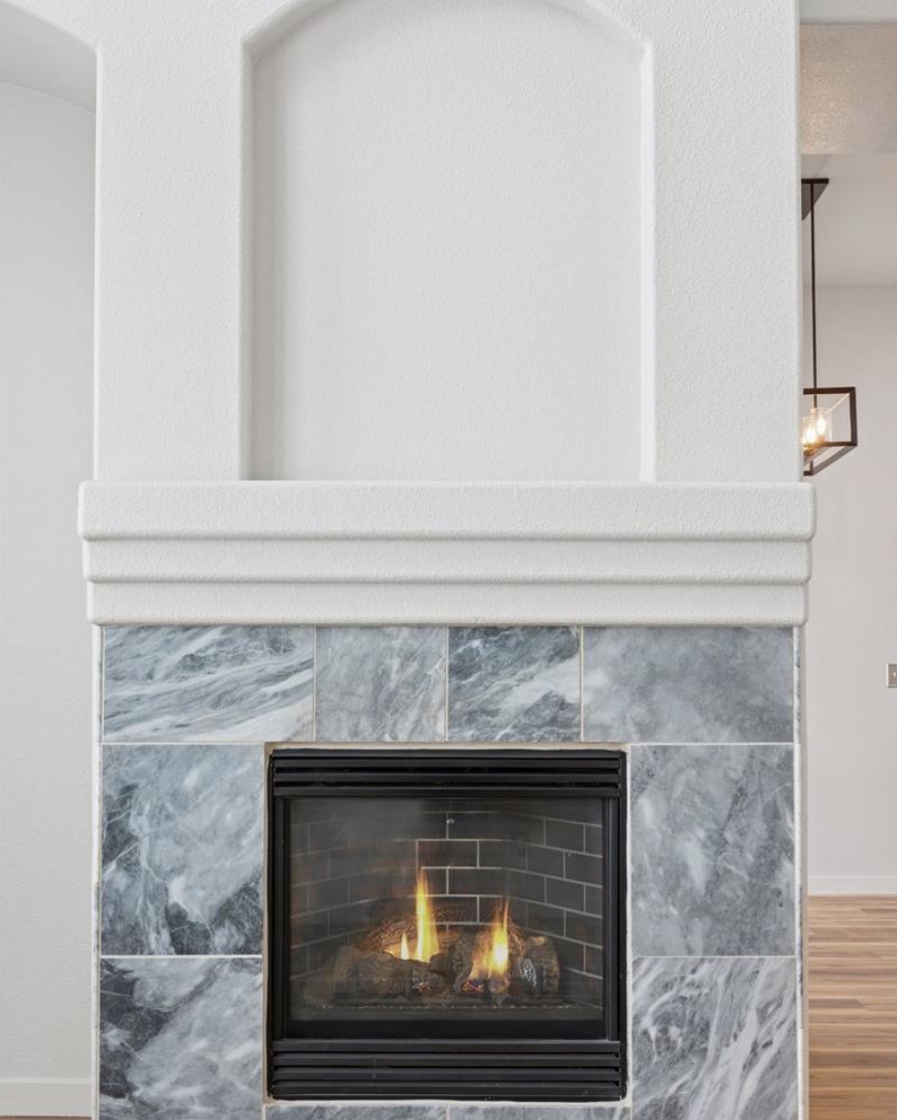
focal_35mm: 42
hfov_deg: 35.7
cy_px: 585
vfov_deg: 43.8
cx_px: 450
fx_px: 1393
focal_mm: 37
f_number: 9
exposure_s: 1/20
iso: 400
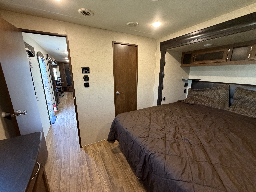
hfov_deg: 102.1
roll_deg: -0.6
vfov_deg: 85.7
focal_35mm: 14
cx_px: 128
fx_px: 104
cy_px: 96
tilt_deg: -11.5
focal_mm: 2.22
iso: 640
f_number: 2.2
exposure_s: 1/60
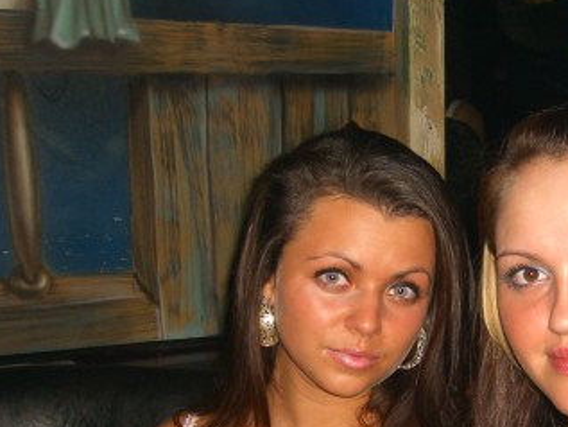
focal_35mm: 72
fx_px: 1182
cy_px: 379
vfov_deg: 20.1
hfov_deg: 26.8
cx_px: 407
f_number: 2.8
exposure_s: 1/60
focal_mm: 7.9
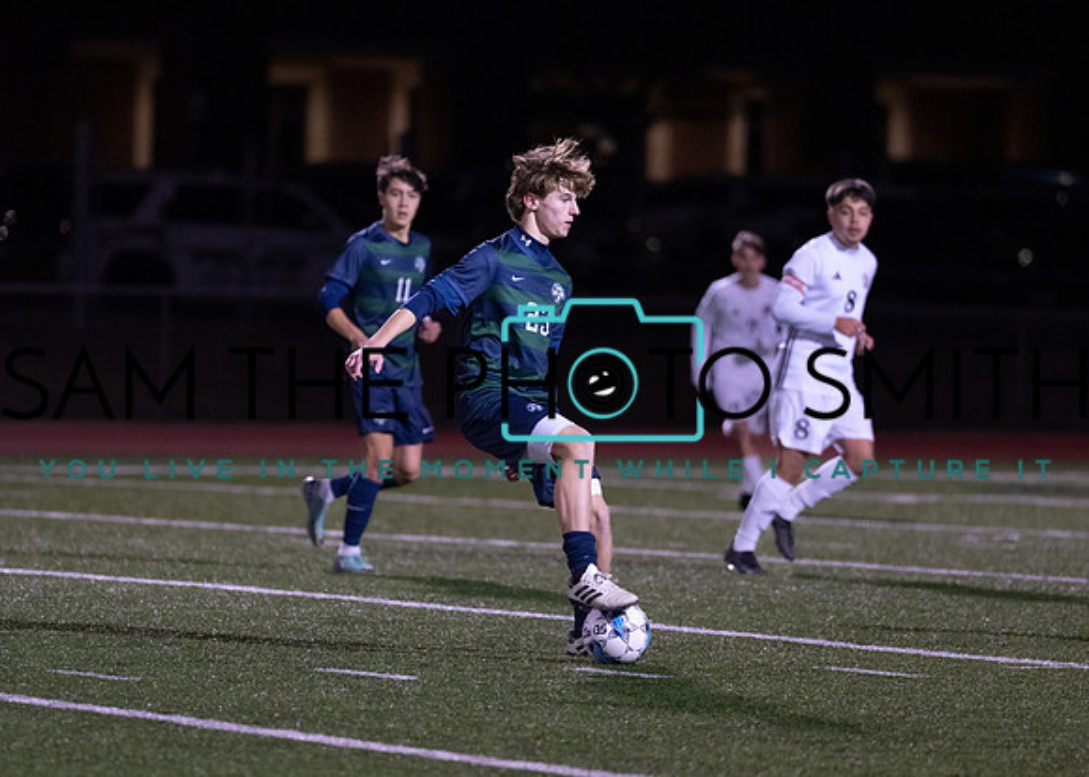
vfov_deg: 5.1
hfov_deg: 7.1
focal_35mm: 283
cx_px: 501
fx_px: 8752
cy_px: 381
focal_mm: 200
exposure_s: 1/1000
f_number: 2.8
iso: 2500
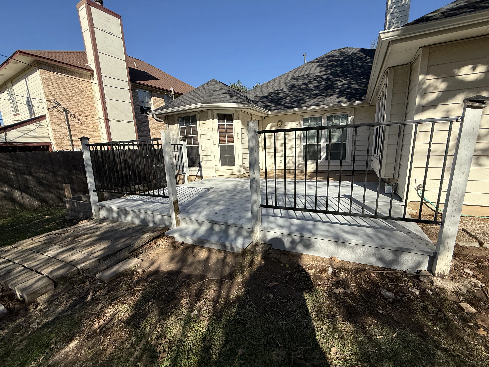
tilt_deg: -11.1
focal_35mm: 15
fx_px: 212
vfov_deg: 81.7
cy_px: 192
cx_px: 256
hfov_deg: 98.1
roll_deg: +2.3
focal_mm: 2.22
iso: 50
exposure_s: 1/2165
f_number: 2.2
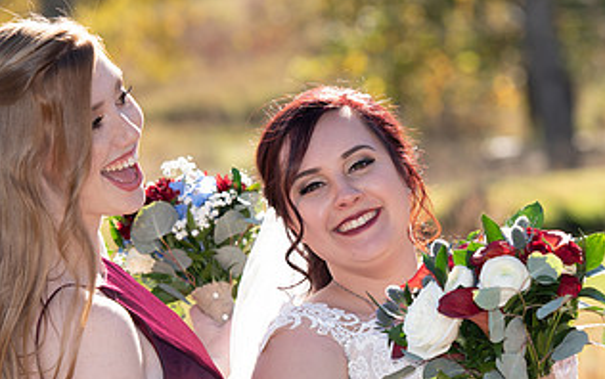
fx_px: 4009
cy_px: 324
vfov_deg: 5.4
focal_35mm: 243
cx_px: 356
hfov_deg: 8.6
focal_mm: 130
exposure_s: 1/200
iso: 80
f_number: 5
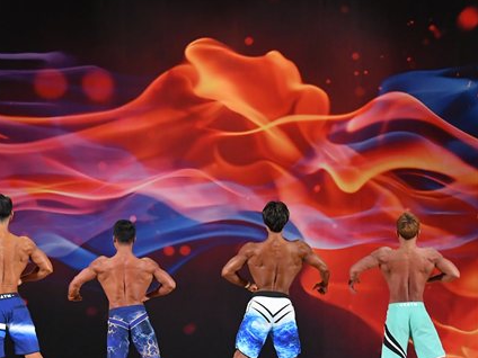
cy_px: 267
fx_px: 2472
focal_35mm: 179
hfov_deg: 11.0
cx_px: 285
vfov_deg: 8.3
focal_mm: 68
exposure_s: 1/400
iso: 3200
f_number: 5.6
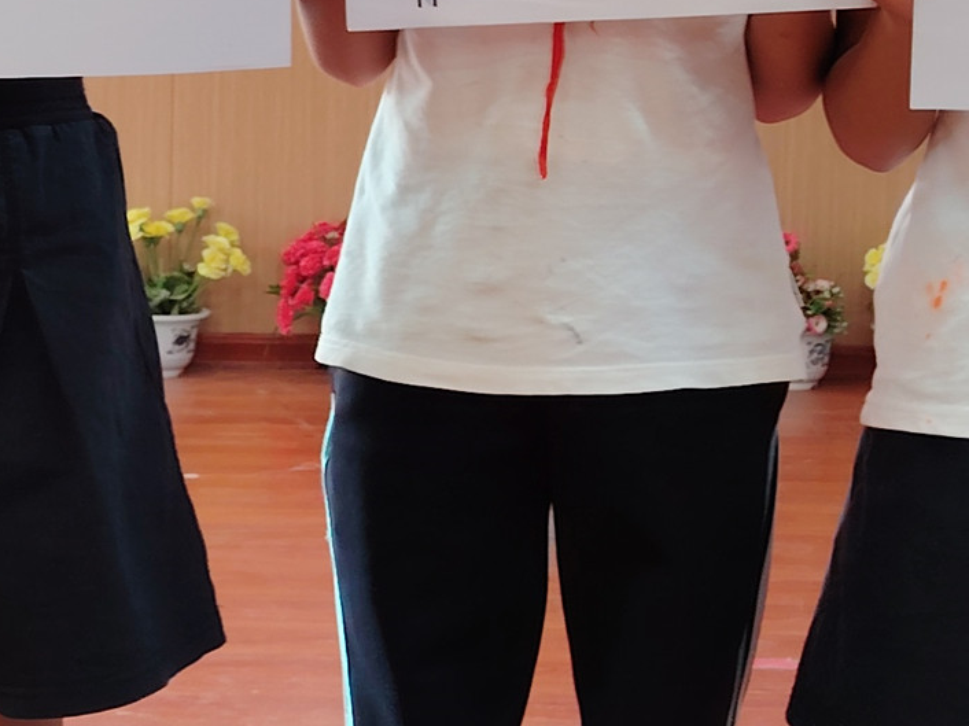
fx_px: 2854
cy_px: 206
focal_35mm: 102
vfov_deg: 14.5
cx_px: 480
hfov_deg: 19.3
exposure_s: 1/50
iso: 243
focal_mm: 5.25
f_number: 1.75
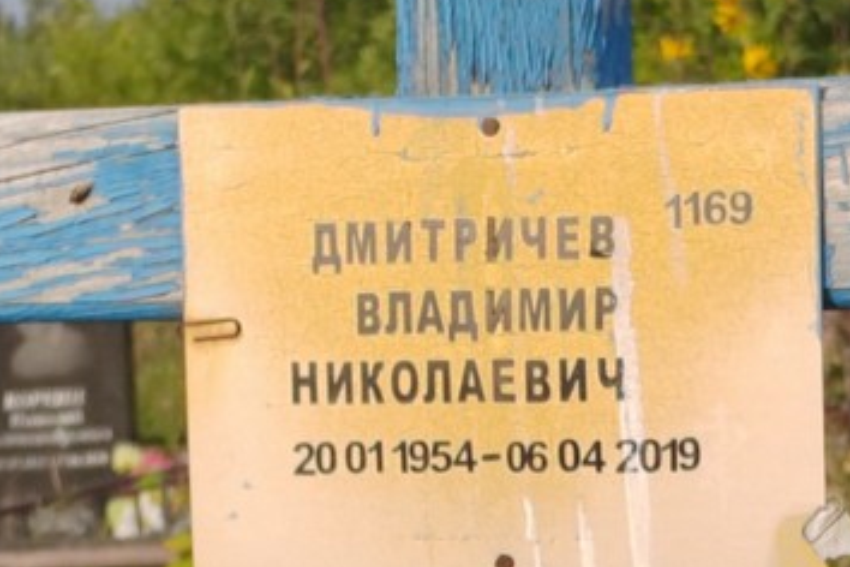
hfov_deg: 10.6
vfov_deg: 7.1
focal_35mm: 193
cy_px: 646
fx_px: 4557
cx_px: 747
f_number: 1.9
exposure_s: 1/880
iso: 100
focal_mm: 5.52
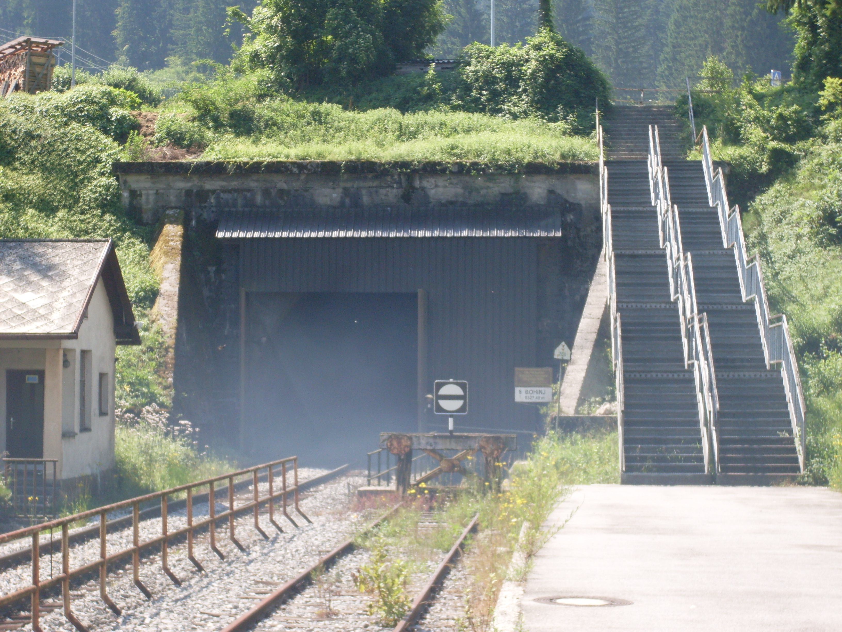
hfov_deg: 19.1
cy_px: 316
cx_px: 421
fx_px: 2505
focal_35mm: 103
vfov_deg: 14.4
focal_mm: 17.1
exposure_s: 1/180
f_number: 4.8
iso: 80
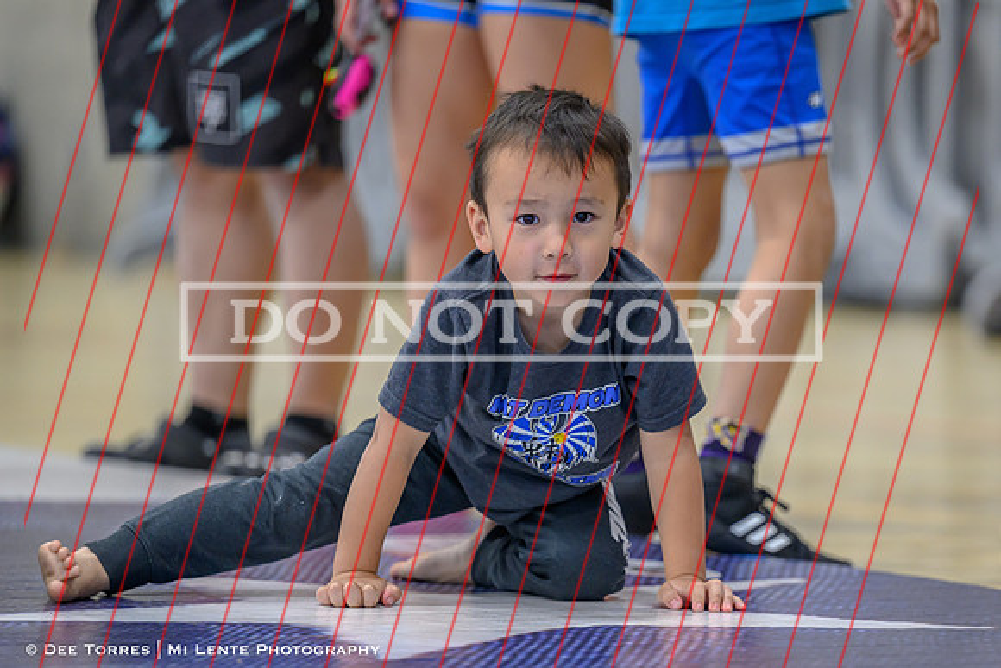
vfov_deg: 6.1
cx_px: 570
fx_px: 6274
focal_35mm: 226
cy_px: 443
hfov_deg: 9.1
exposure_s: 1/640
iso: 2000
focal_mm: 170
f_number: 2.8
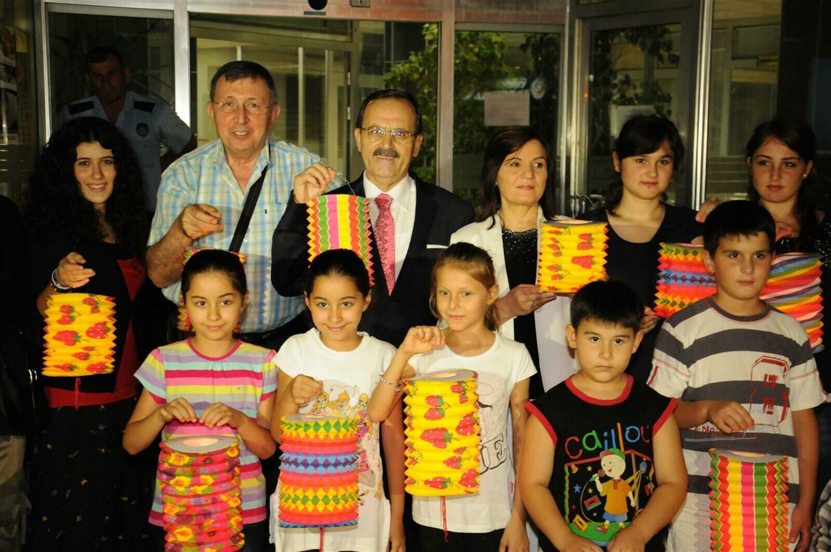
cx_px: 416
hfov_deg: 33.4
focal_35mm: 60
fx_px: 1383
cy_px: 276
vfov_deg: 22.6
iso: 2000
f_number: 4.5
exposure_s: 1/60
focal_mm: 40
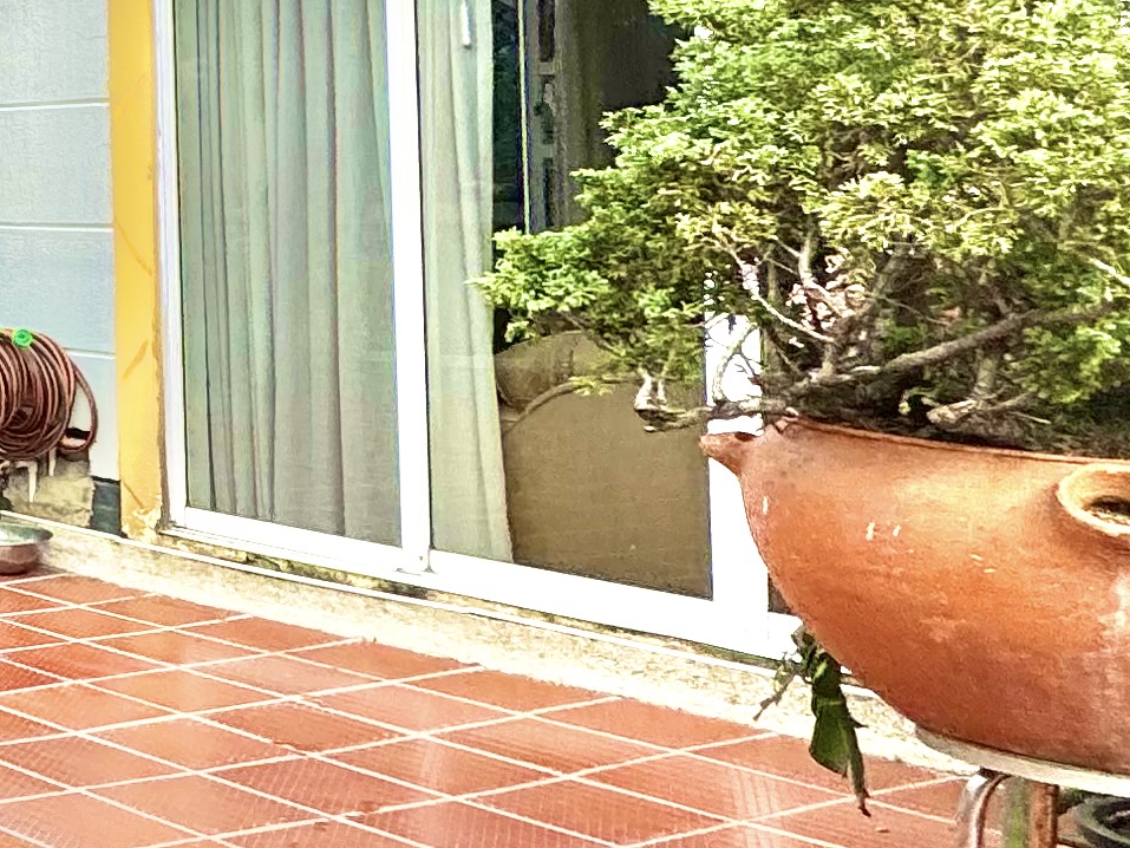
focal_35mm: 59
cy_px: 138
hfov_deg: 20.7
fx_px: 1926
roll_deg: +1.0
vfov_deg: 24.3
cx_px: -978
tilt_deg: +1.5
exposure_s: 1/1277
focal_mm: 2.22
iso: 50
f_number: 2.2
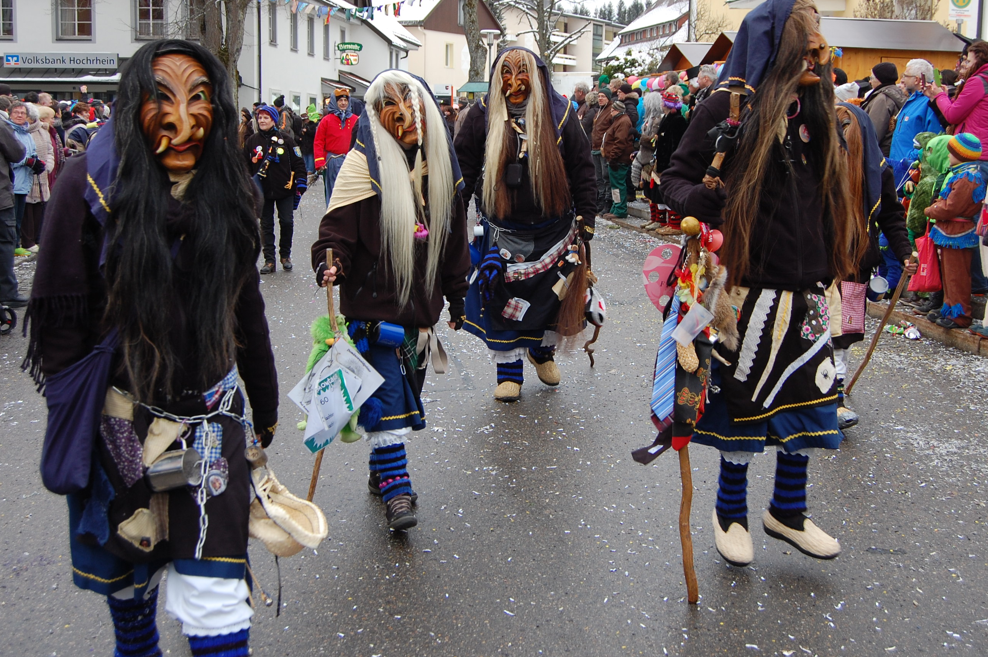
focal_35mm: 42
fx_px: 1152
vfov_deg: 31.8
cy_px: 281
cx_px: 525
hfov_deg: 46.4
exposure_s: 1/125
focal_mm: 24
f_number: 5.6
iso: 320
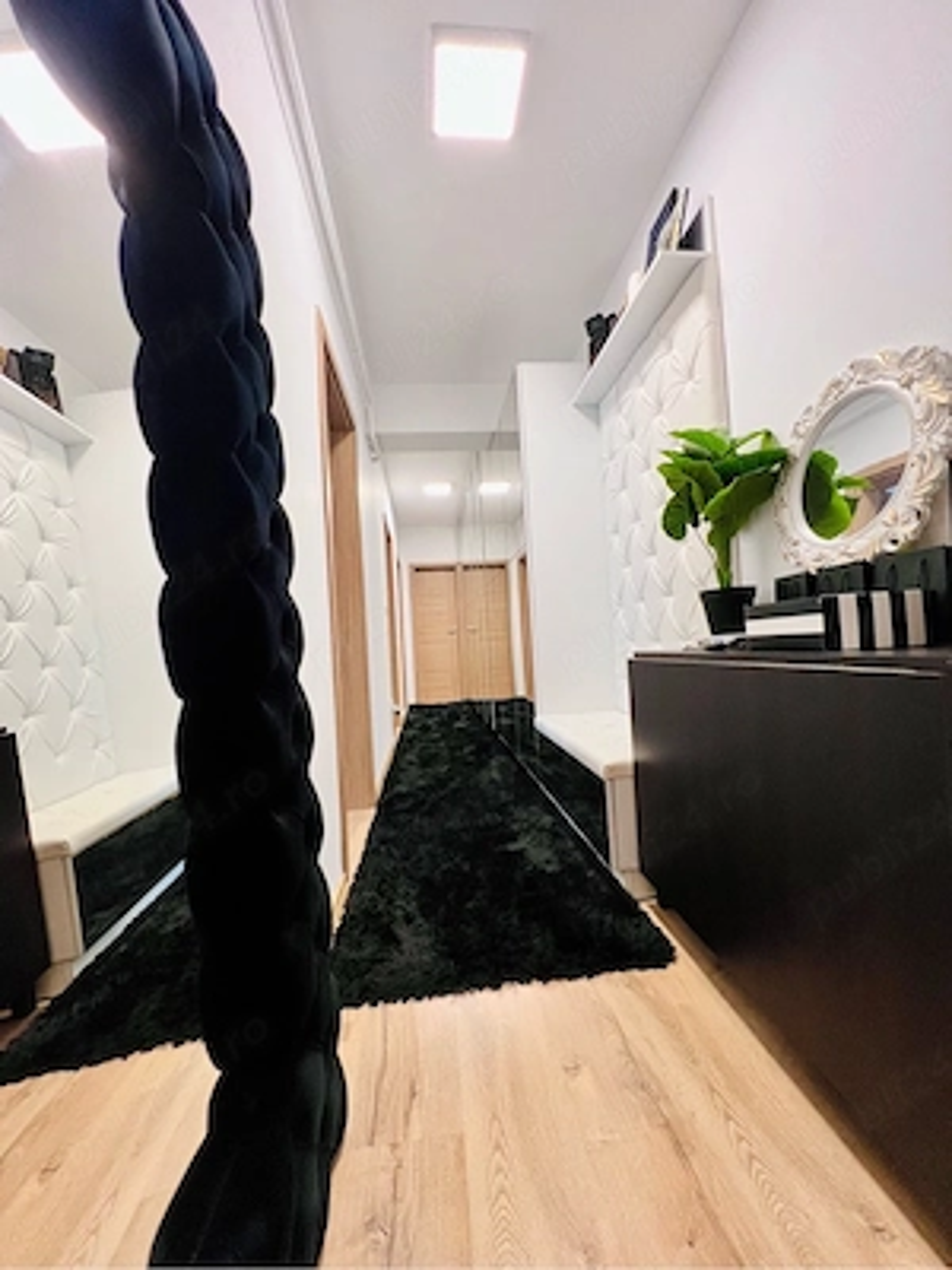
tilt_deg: +1.6
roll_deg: +2.2
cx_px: 476
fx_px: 477
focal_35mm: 13
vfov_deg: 106.2
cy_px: 635
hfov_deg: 89.9
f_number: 1.8
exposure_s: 1/100
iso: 200
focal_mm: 1.57
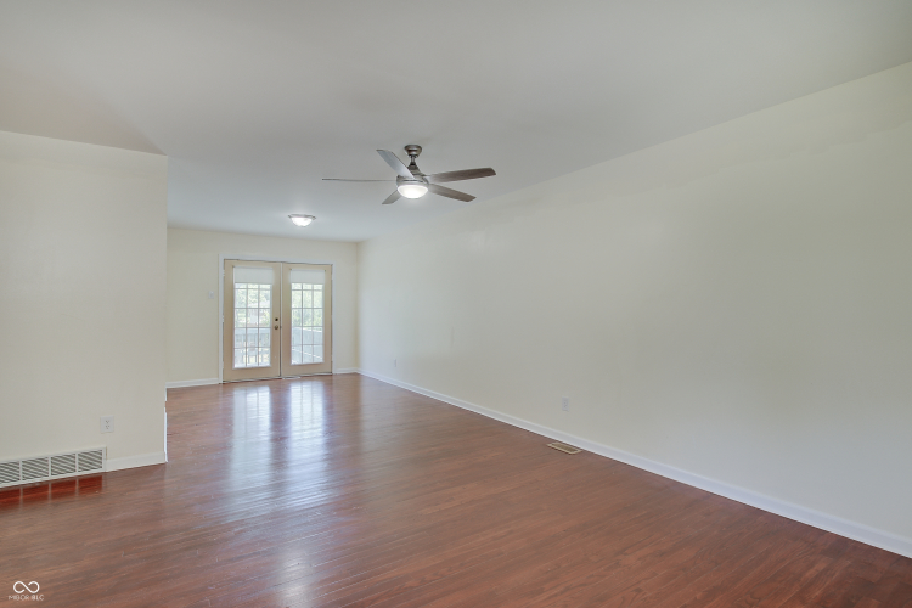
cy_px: 304
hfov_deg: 96.7
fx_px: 405
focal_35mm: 16
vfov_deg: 73.7
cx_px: 456
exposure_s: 1/5
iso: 100
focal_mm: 11
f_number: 9
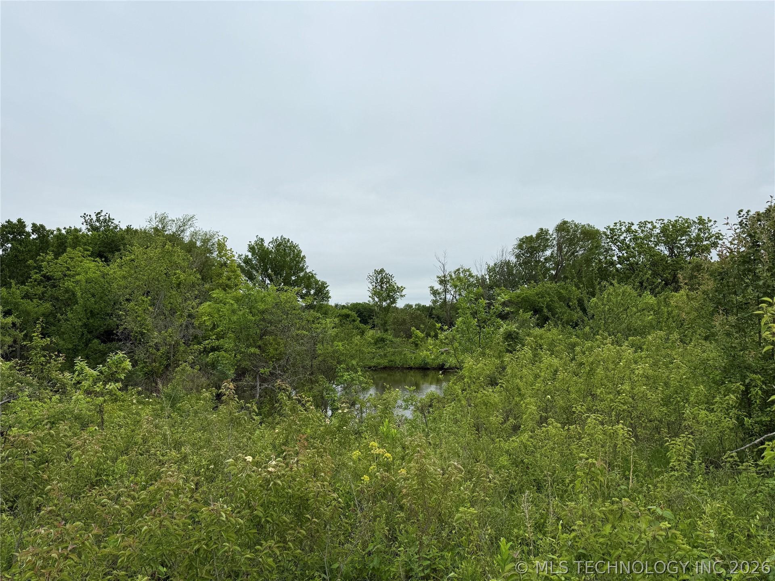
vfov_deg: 56.8
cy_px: 290
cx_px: 388
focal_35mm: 24
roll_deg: +0.1
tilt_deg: +3.8
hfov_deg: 71.6
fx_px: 537
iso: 80
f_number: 1.78
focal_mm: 6.76
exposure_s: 1/1653
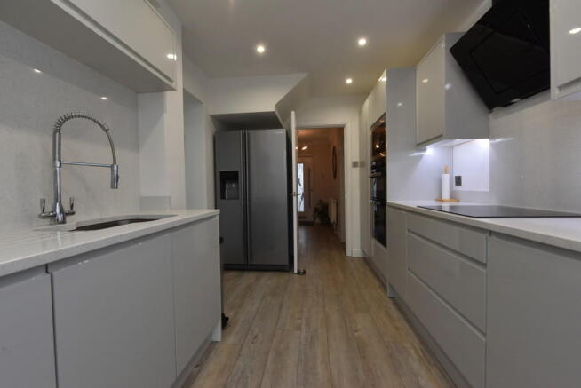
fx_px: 226
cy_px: 194
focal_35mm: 14
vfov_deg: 81.3
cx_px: 290
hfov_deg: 104.2
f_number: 9
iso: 2000
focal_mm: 14
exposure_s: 1/125
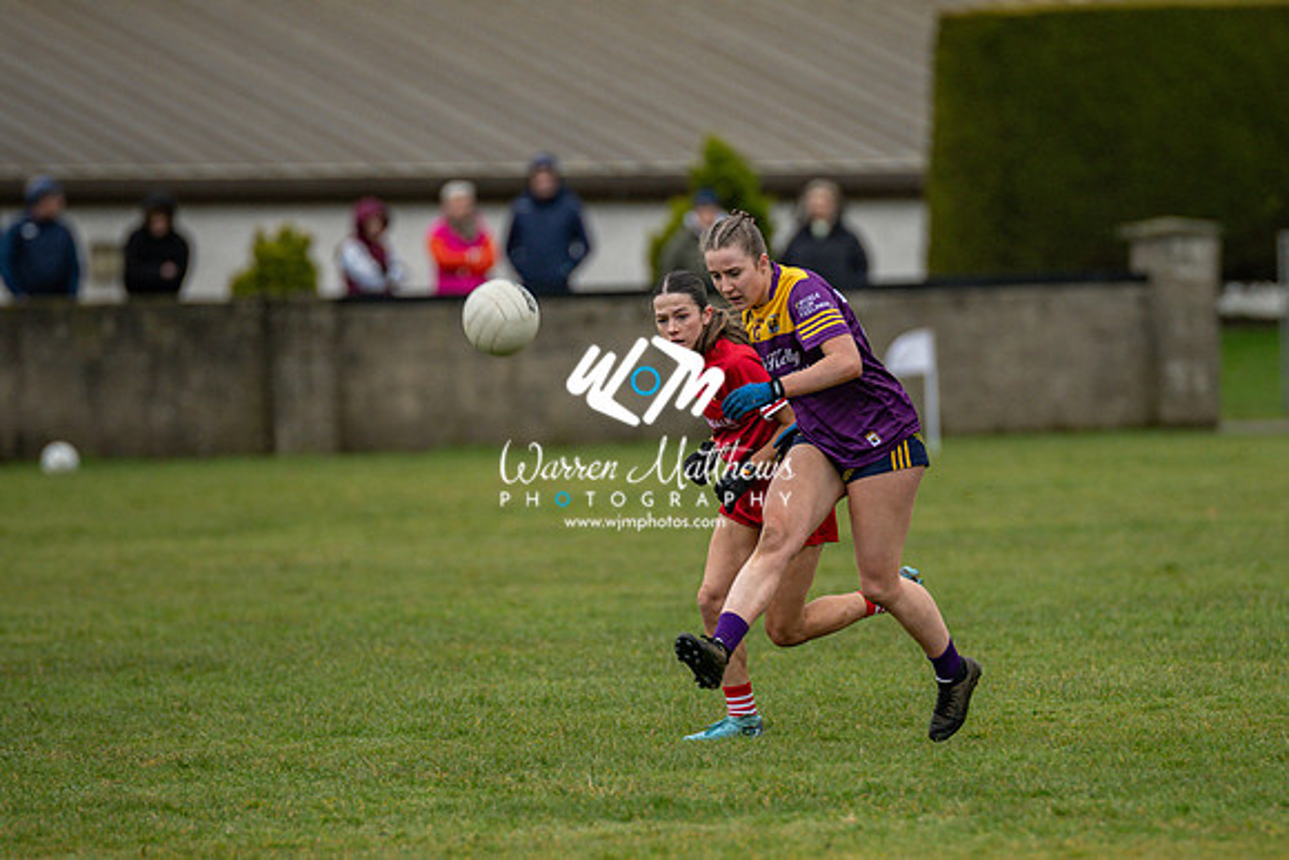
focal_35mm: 451
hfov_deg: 4.6
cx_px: 772
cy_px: 559
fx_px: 16159
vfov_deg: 3.0
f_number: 2.8
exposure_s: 1/640
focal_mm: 300
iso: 900
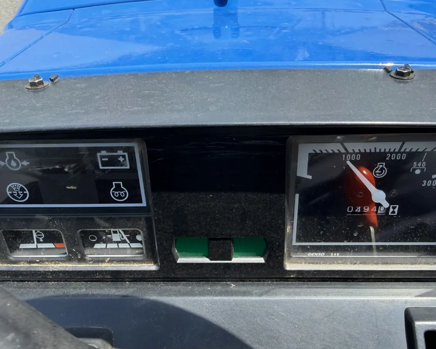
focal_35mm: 31
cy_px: 188
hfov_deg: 57.0
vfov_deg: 47.1
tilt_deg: -52.2
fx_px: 400
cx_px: 242
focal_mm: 2.22
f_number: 2.2
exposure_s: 1/507
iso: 40
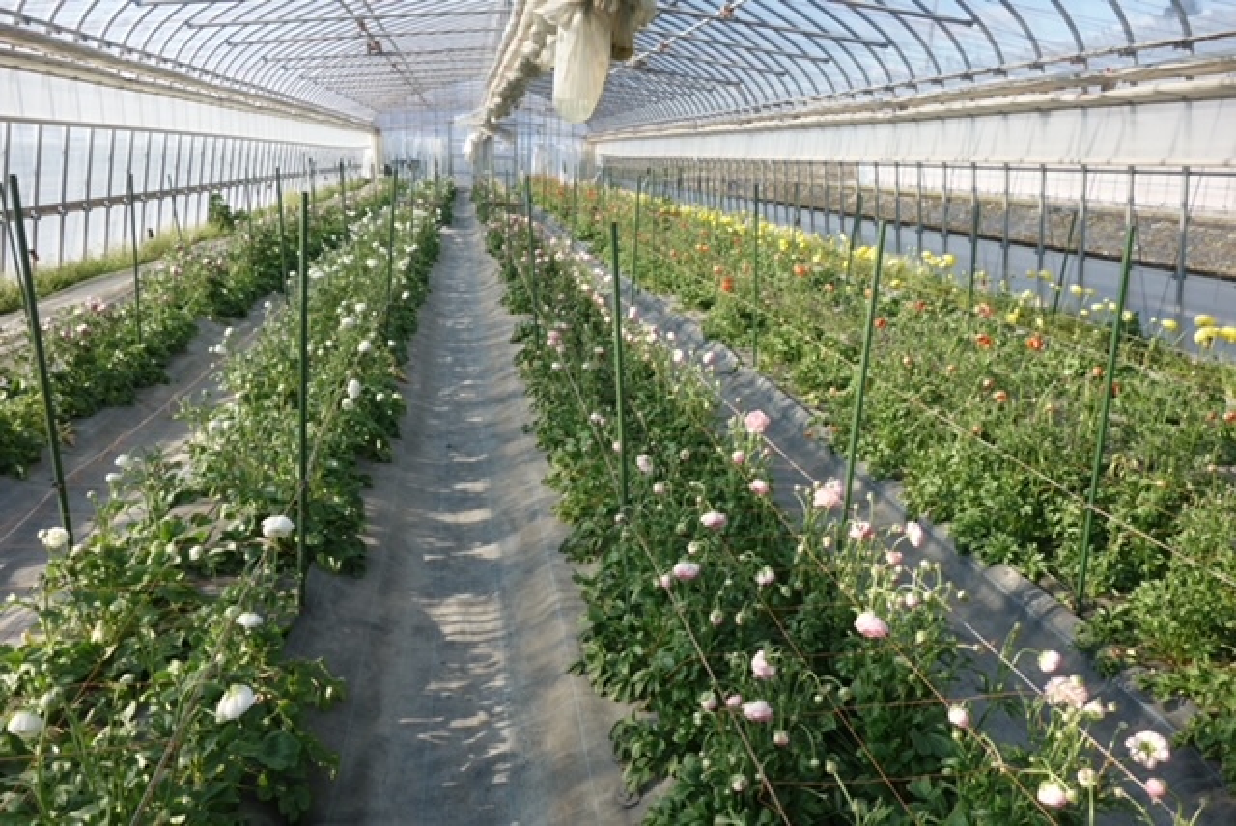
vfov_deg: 46.5
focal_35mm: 28
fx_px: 962
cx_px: 618
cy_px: 413
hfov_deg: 65.4
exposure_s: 1/200
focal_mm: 10.4
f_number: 5.6
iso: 125
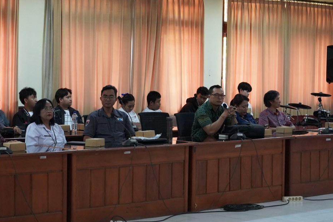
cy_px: 103
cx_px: 123
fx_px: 888
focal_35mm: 96
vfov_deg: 14.3
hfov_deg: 21.2
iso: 10000
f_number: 5.6
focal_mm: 70
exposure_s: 1/160
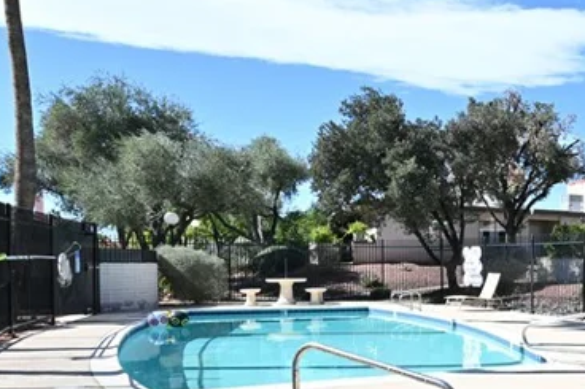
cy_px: 306
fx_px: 633
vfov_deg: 33.3
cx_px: 548
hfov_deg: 44.2
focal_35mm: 39
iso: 100
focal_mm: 14
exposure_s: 1/60
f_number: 13
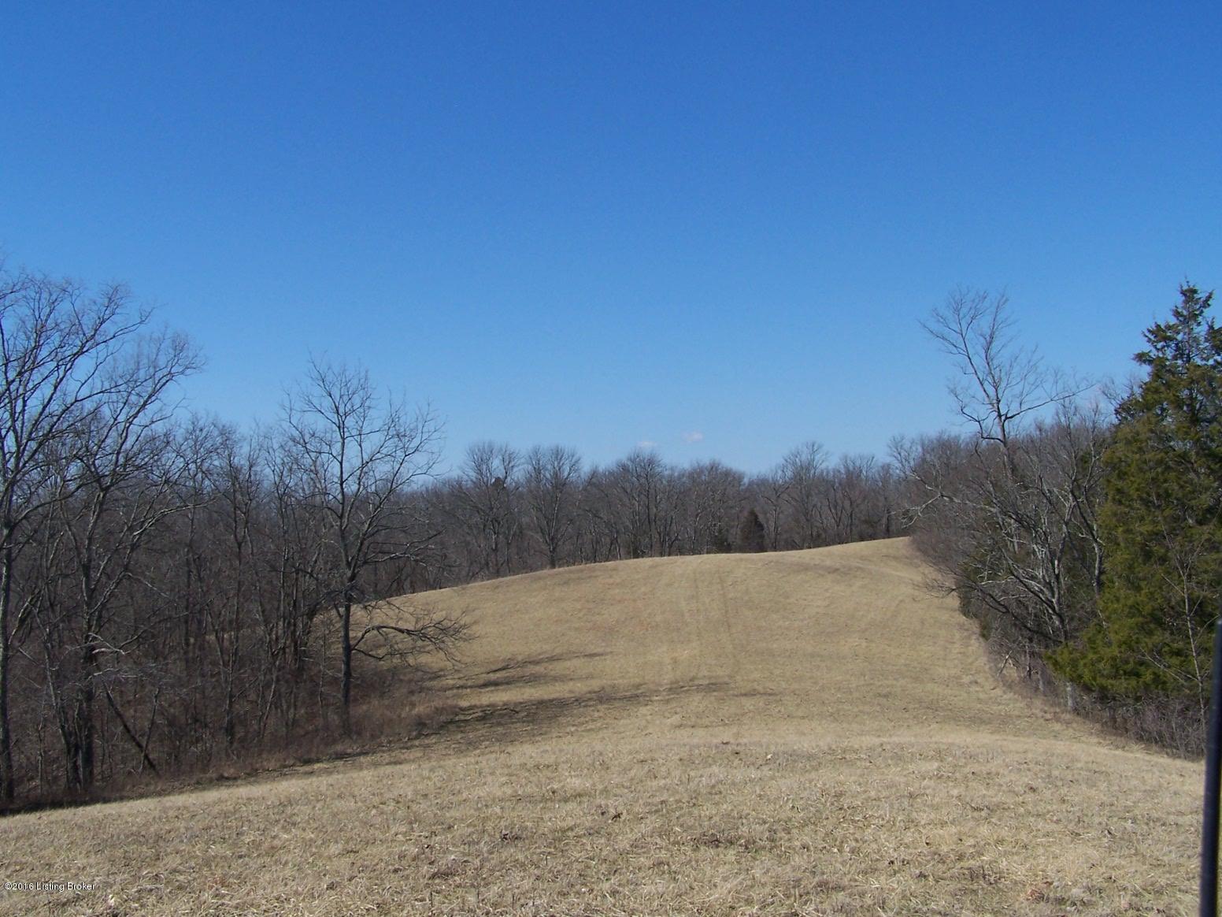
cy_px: 458
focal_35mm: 40
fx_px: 1412
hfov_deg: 46.8
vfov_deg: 36.0
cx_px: 611
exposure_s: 1/500
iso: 80
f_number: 5.6
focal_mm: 6.7
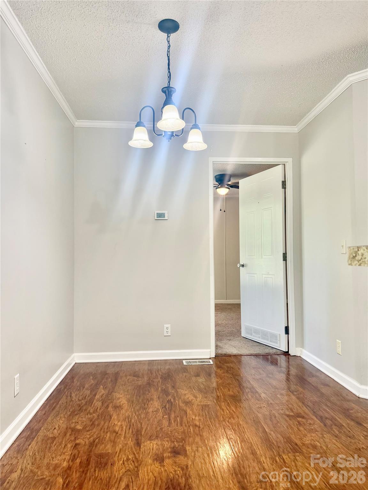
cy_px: 245
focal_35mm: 24
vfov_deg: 71.6
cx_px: 184
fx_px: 340
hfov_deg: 56.8
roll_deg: +0.0
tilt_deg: +0.9
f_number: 1.78
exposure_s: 1/77
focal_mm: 6.76
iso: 200
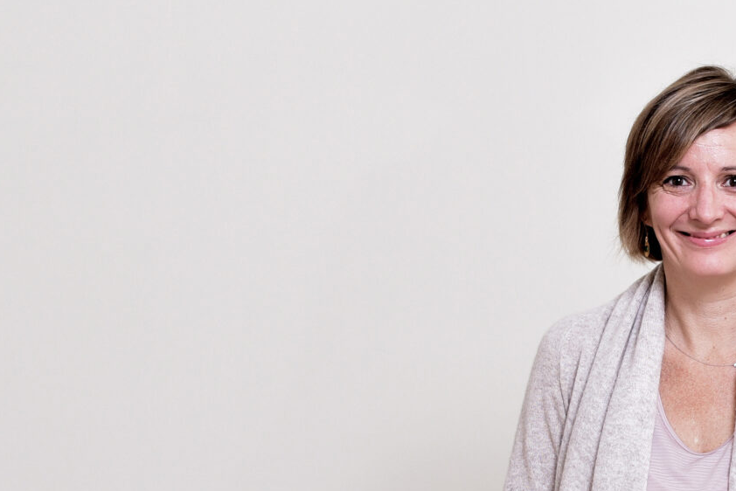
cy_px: 388
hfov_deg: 13.4
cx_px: 683
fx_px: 3108
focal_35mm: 152
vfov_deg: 9.0
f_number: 5.6
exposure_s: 1/100
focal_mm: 50
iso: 400
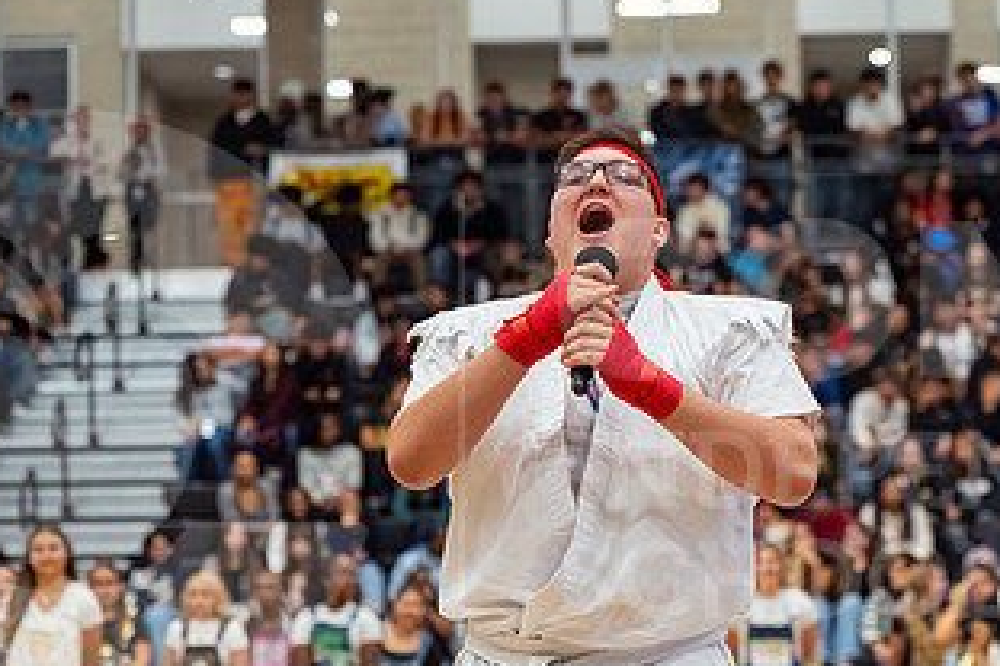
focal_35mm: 130
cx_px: 631
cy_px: 370
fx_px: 3611
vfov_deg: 10.5
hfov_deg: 15.7
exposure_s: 1/1000
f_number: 3.2
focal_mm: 70
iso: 3200
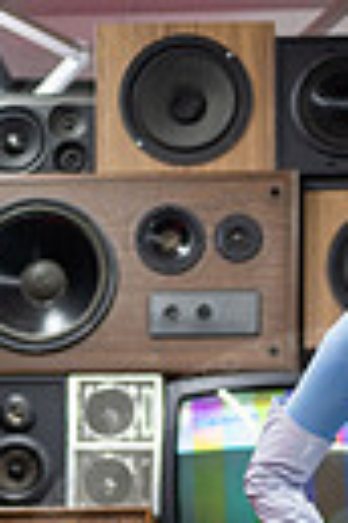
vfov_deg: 11.3
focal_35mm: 174
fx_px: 2523
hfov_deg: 7.8
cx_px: 494
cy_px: 815
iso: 1000
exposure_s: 1/250
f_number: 1.2
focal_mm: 50
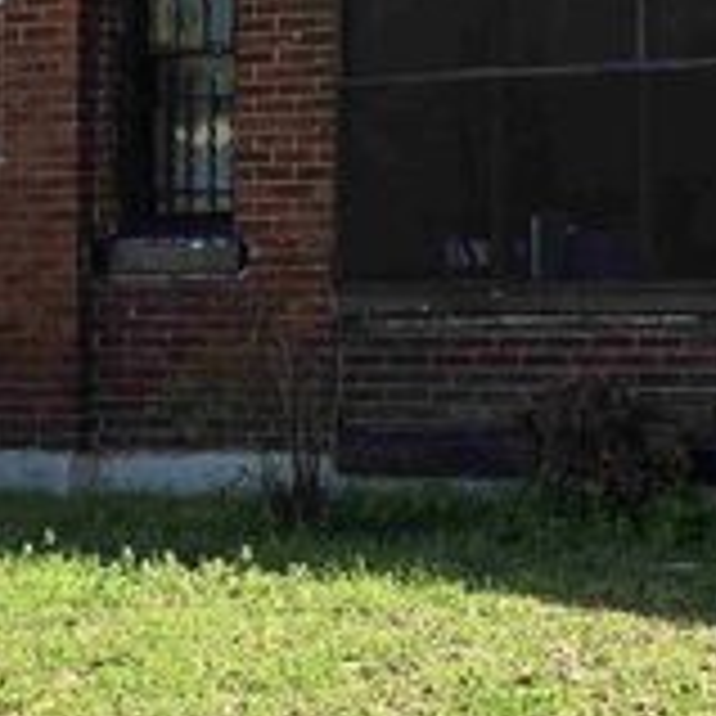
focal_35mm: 82
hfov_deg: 19.3
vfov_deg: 20.9
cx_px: 964
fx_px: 1919
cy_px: 162
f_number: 1.7
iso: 12
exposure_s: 1/311
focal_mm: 6.3
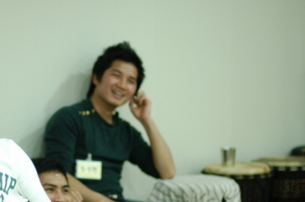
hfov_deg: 16.4
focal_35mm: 124
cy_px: 140
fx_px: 1049
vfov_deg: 11.0
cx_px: 57
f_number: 1.4
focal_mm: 50
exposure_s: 1/60
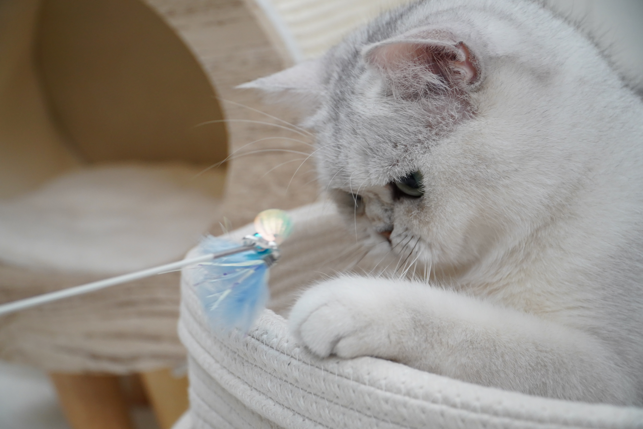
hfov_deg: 34.5
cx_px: 322
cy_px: 214
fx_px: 1036
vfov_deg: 23.4
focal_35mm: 58
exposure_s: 1/320
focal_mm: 39
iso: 1600
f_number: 4
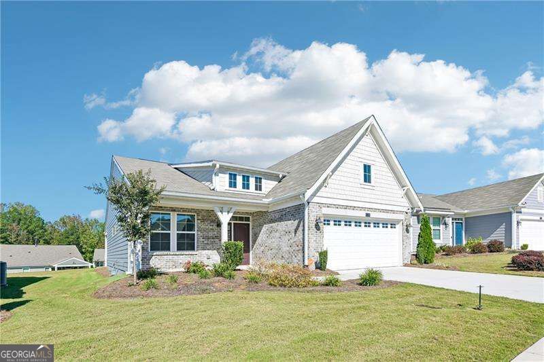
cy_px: 181
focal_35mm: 17
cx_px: 272
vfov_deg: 70.4
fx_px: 257
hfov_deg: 93.3
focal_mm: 17
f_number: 8
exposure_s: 1/1250
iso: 200
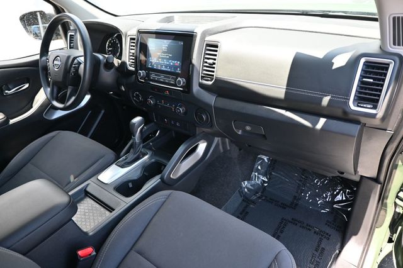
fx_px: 269
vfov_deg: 53.1
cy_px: 134
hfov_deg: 73.8
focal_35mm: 24
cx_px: 202
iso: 400
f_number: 3.5
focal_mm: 16
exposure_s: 1/125
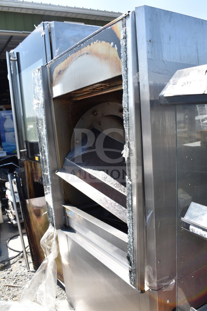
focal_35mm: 30
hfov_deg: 43.6
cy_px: 156
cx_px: 104
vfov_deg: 61.9
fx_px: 259
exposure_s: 1/250
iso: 200
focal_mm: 20
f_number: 8
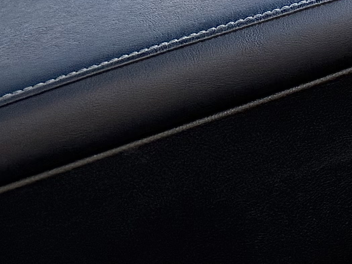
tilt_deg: -21.0
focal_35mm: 131
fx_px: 1332
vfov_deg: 10.2
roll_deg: -2.6
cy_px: -310
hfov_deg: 11.6
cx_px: 918
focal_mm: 6.76
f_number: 1.78
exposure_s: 1/240
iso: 200
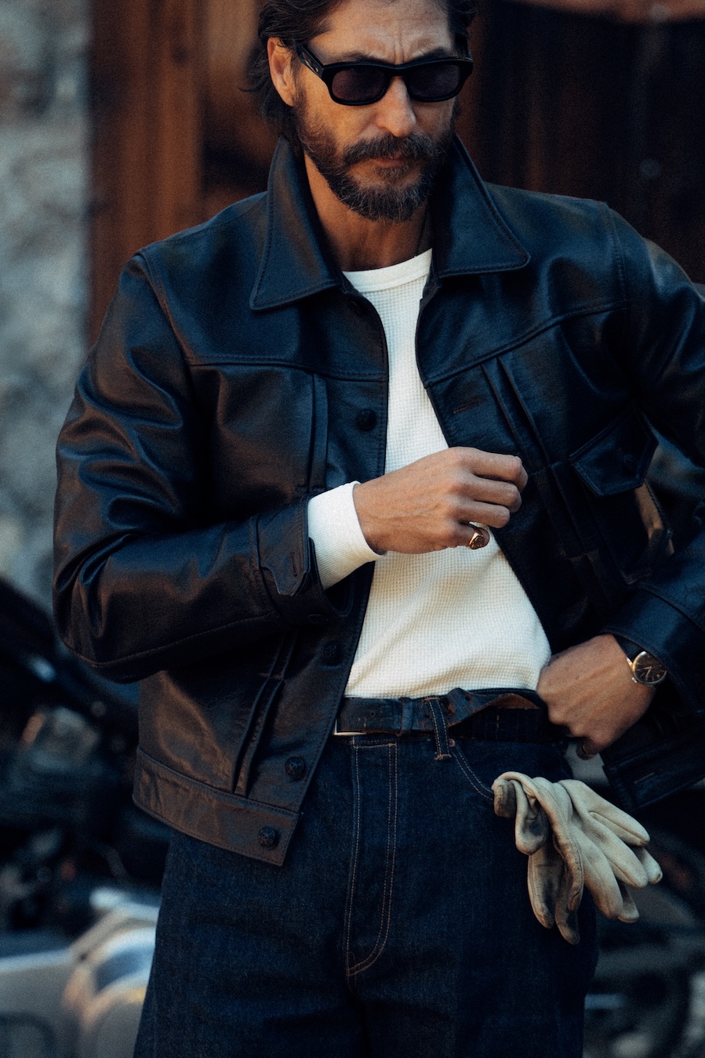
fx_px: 8819
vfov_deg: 6.9
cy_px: 529
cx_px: 352
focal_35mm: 300
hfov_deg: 4.6
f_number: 4
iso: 400
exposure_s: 1/250
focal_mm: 200
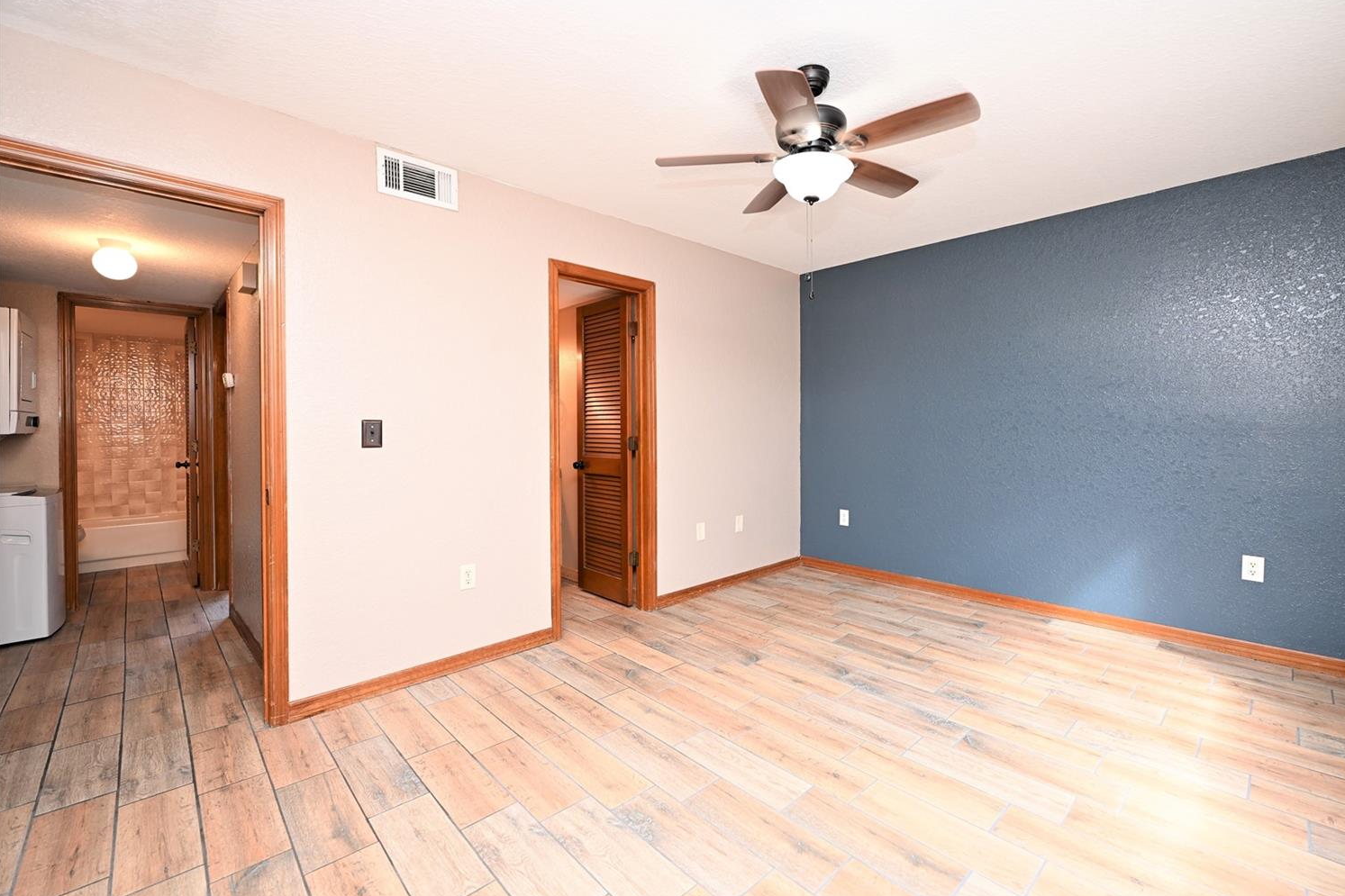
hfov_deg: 100.2
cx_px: 718
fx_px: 560
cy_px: 428
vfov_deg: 77.3
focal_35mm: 15
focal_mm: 14
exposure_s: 1/60
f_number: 4
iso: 320
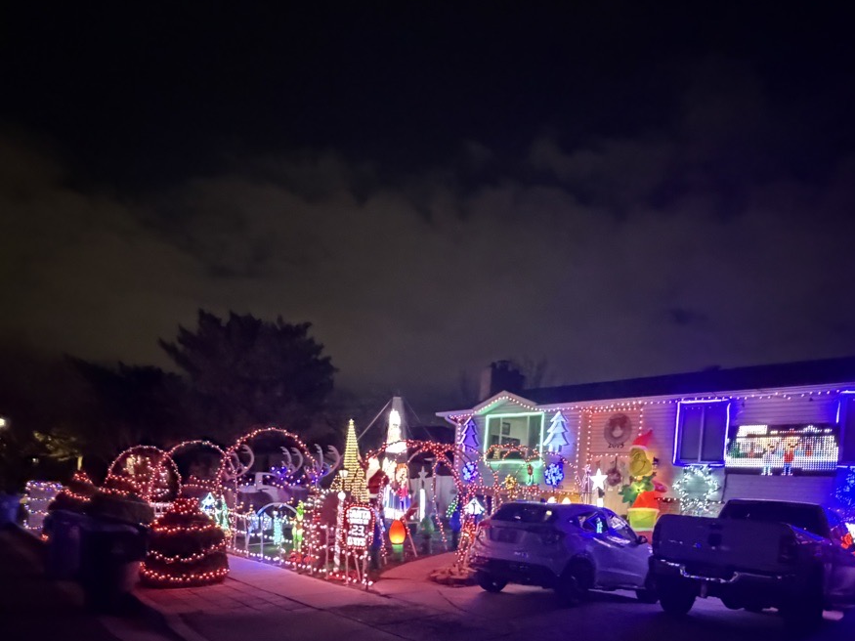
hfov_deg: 71.3
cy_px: 510
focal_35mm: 24
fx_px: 593
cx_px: 483
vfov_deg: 53.2
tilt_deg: -2.3
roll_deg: -3.4
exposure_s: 1/24
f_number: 2.2
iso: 2500
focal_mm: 2.22
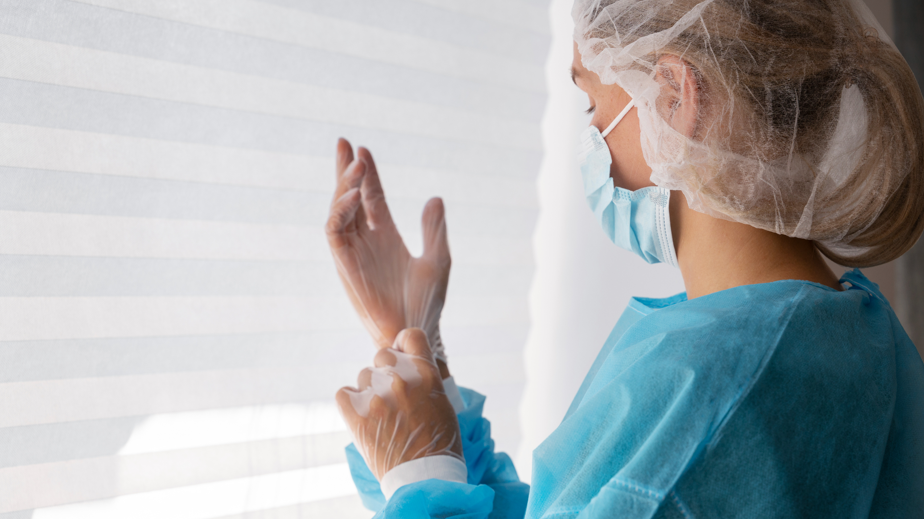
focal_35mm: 61
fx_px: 1494
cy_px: 277
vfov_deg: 19.7
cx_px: 462
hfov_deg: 34.4
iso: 400
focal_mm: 58
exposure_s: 1/320
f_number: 5
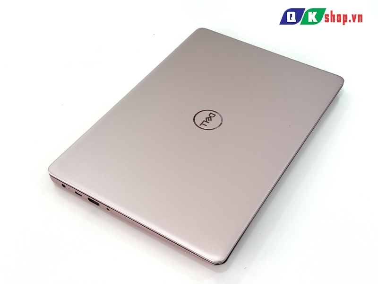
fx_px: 524
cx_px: 189
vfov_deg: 30.3
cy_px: 142
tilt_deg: -46.3
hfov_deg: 39.7
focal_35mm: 48
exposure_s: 1/282
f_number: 1.78
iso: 64
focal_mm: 6.76
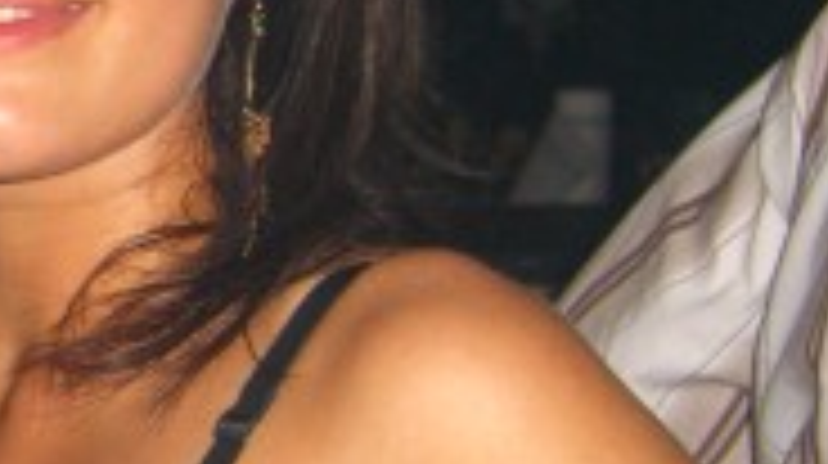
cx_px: -320
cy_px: 189
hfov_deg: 15.0
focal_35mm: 135
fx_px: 2961
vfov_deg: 9.0
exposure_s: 1/60
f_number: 2.8
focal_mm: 7.9
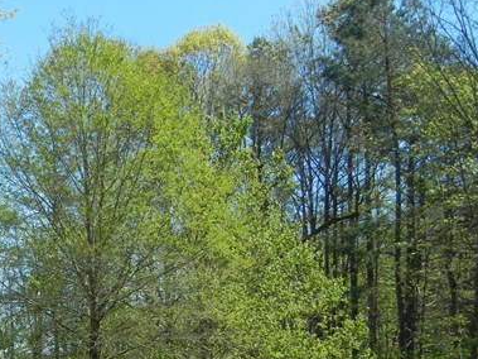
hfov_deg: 22.2
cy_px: 369
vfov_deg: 17.7
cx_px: -105
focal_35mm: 81
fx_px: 1118
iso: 160
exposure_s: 1/288
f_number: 7
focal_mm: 5.4
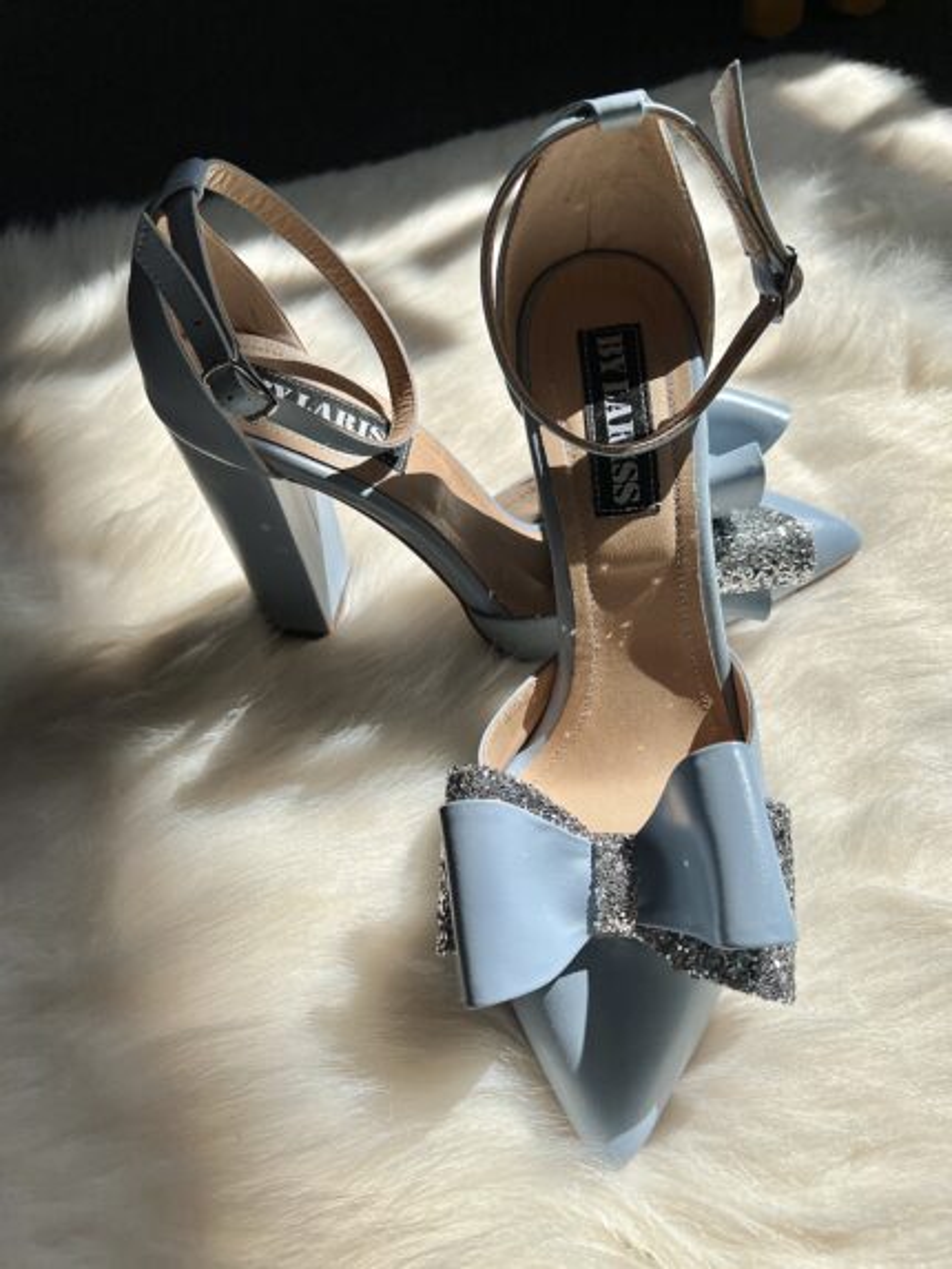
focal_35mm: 26
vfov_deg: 67.3
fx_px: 953
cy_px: 634
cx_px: 476
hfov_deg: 53.1
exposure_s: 1/4630
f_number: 1.5
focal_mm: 5.7
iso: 50
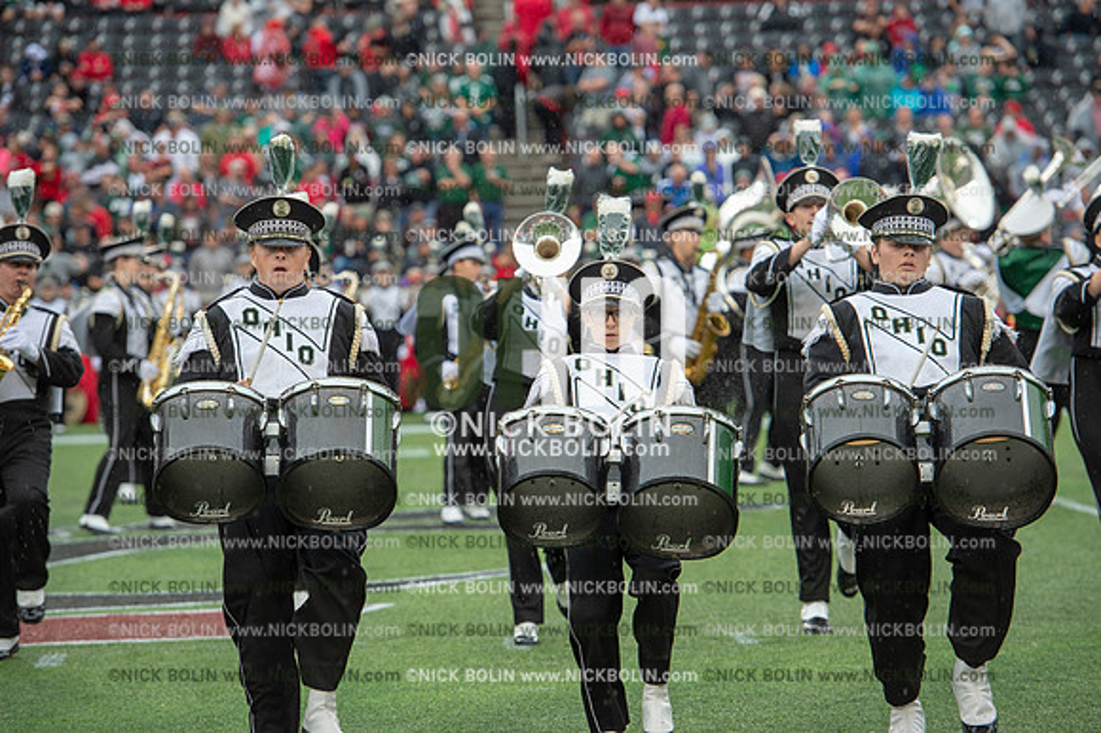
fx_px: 4890
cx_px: 550
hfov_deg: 12.8
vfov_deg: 8.6
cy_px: 366
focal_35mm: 160
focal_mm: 160
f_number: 4
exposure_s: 1/500
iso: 400
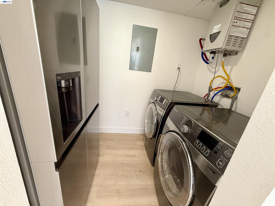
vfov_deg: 85.7
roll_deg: -6.9
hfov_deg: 102.1
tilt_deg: -17.5
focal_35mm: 14
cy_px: 103
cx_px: 138
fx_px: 111
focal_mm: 2.22
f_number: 2.2
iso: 160
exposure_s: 1/120
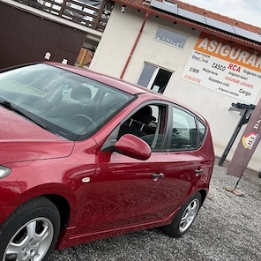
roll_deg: -20.3
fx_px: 367
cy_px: 144
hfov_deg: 36.7
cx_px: 26
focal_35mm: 43
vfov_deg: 39.1
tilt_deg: -13.3
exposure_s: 1/264
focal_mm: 6.76
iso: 80
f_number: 1.78
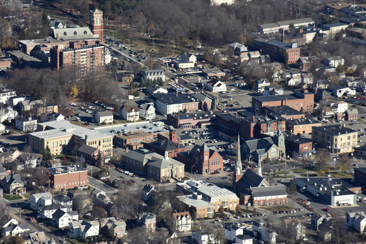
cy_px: 122
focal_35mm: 210
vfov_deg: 6.5
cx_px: 183
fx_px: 2135
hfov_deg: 9.8
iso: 500
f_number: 8
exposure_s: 1/1000
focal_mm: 140
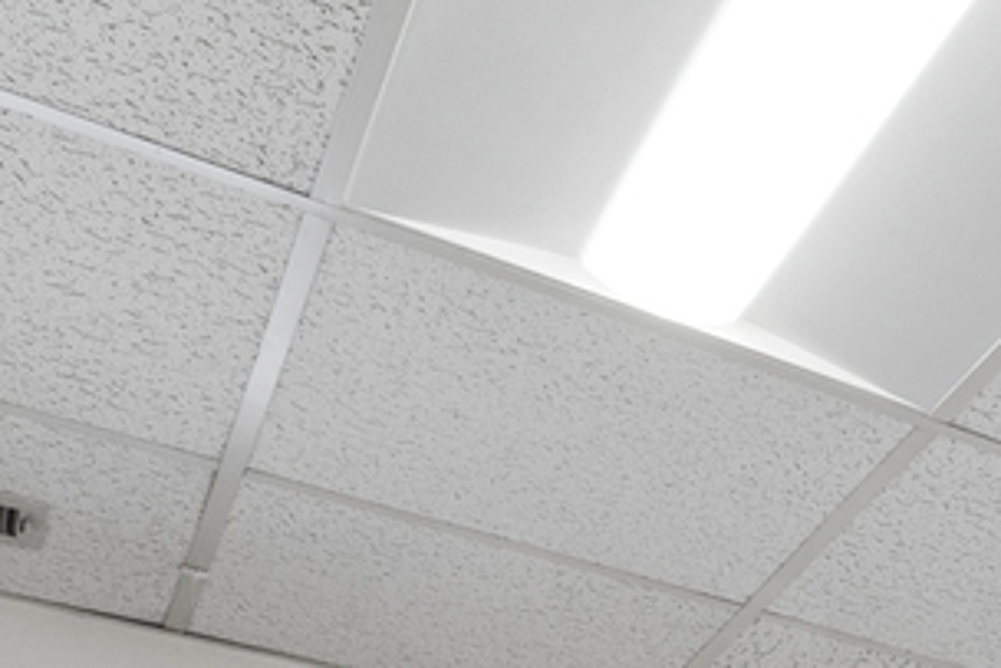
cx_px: 1534
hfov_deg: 23.1
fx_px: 1919
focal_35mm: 69
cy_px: 1573
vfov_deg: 14.1
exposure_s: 1/60
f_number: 7.1
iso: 400
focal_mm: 7
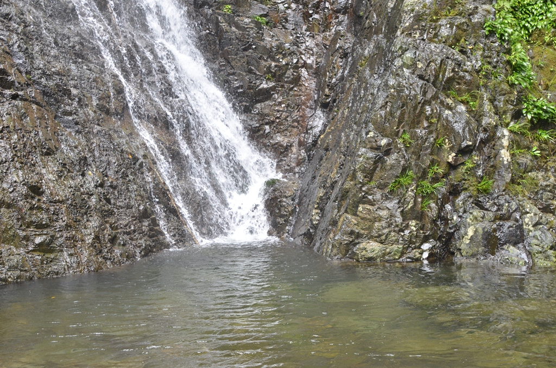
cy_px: 184
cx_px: 278
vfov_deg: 31.7
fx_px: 647
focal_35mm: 42
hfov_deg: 46.5
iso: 400
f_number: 6.3
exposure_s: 1/160
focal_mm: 28
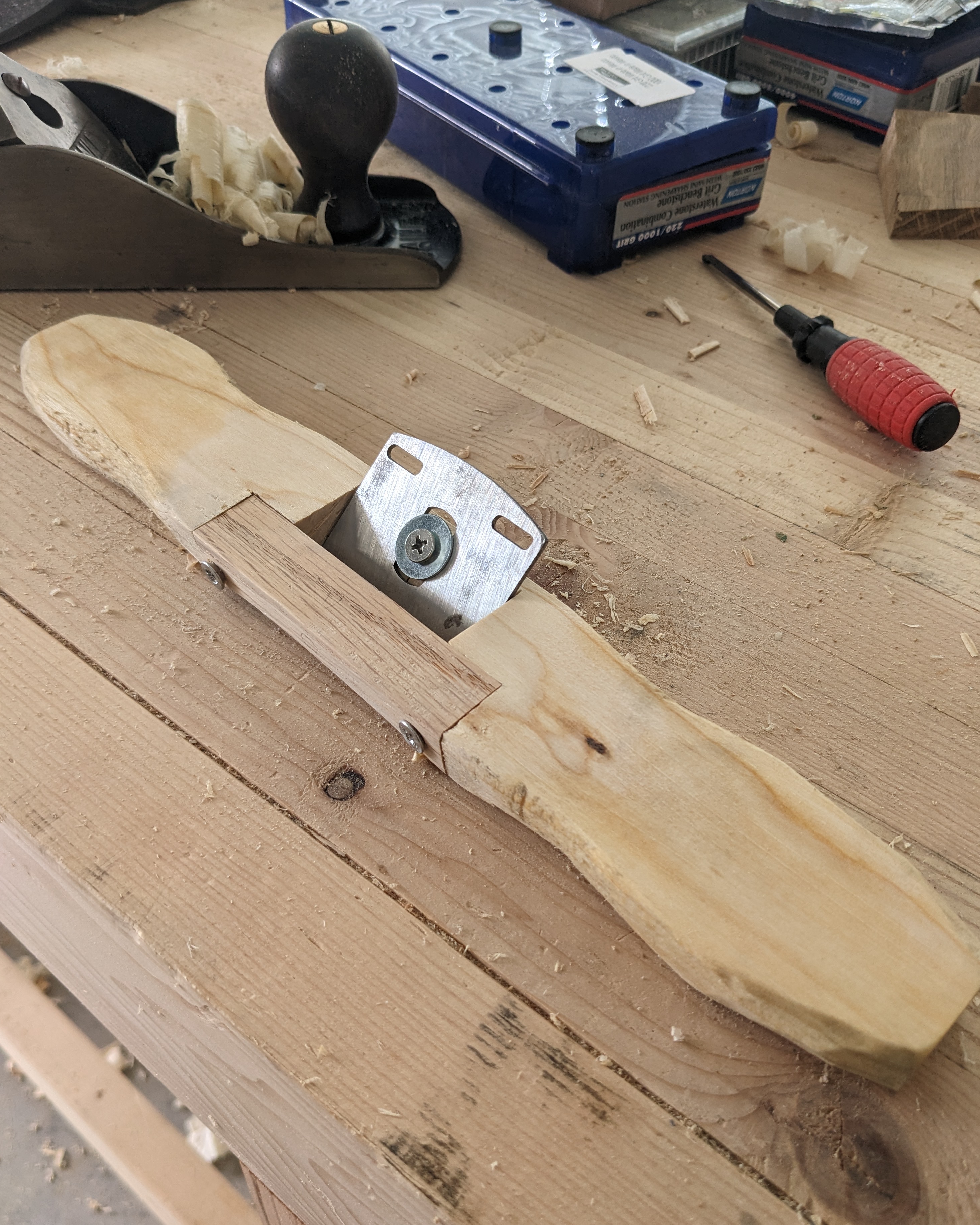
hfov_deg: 50.0
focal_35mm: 29
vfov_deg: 60.4
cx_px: 503
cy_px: 607
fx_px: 1051
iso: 52
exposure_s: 1/44.7
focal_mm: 4.38
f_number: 1.73
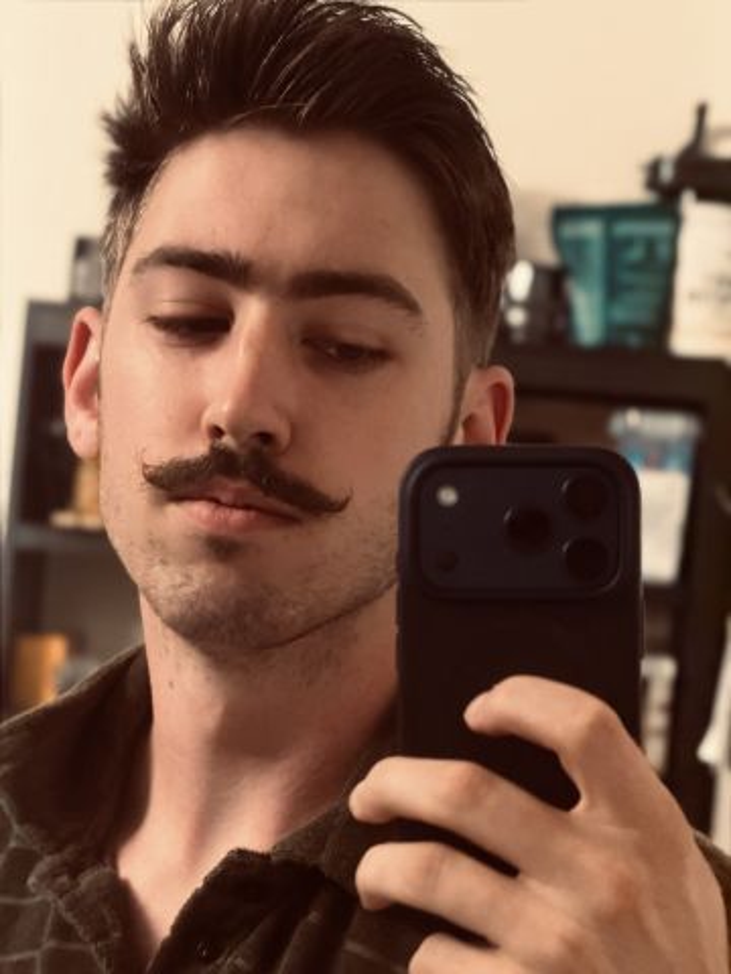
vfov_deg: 19.6
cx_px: 366
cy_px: 487
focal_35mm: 100
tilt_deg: +0.8
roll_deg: -5.3
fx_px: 2816
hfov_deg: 14.8
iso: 1250
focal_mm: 16.89
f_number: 2.8
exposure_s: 1/40
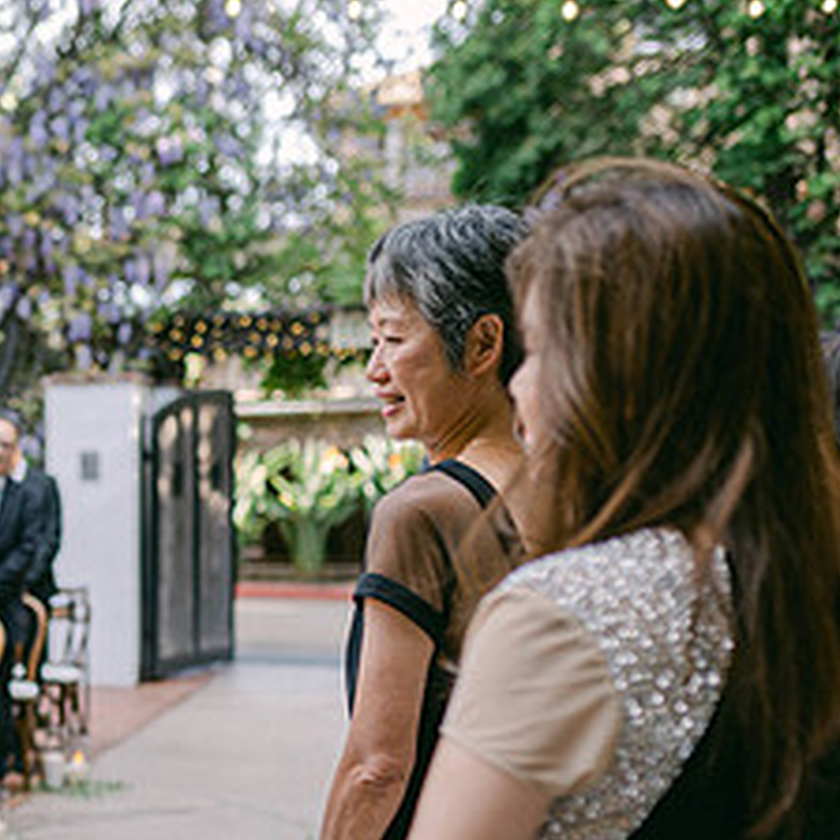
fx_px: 2114
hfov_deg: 20.6
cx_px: -232
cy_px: 694
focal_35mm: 77
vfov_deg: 22.1
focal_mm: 35
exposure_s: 1/250
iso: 100
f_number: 2.2
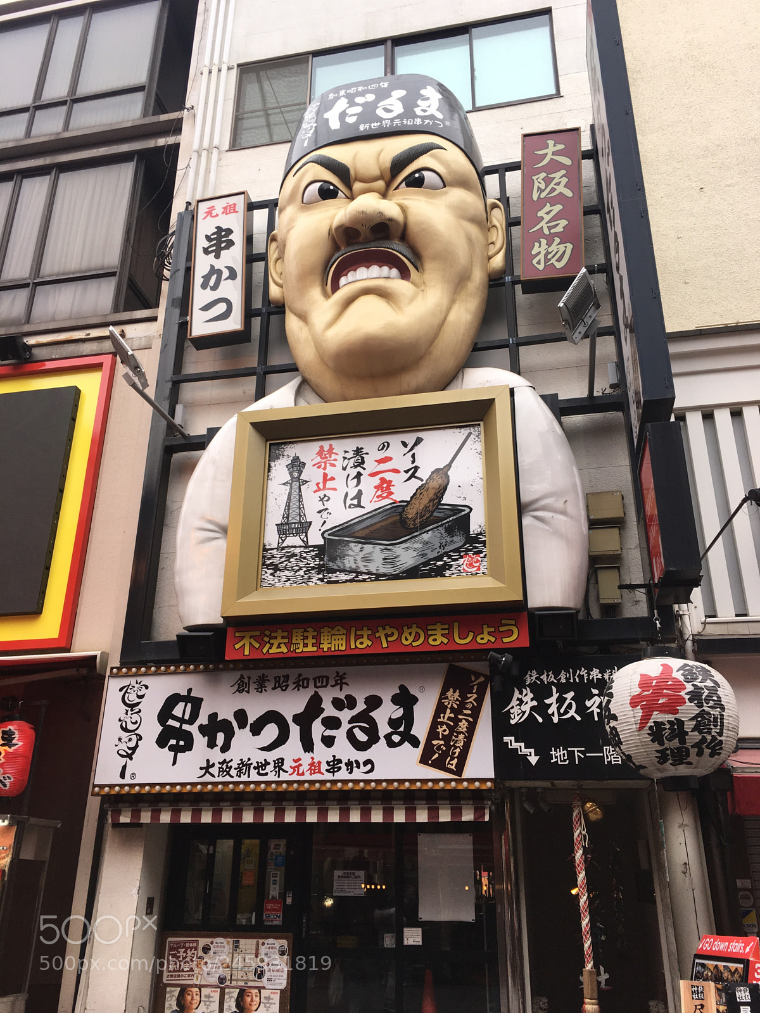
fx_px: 849
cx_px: 380
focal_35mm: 29
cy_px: 506
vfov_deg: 61.7
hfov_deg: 48.2
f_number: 2.2
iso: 25
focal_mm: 4.15
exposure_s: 1/192
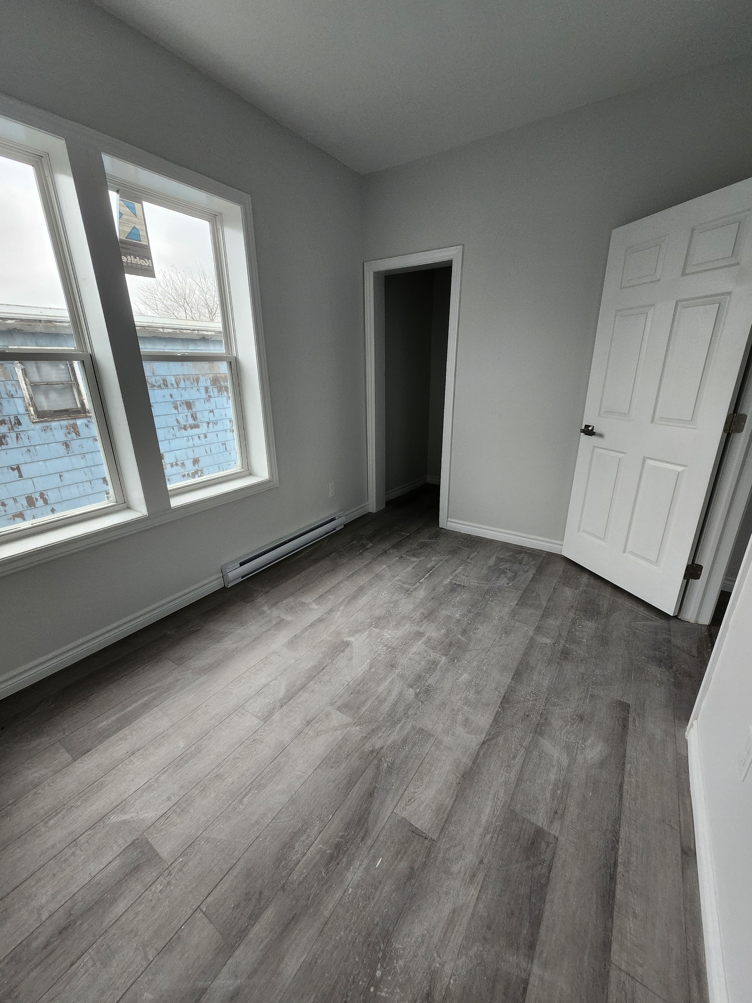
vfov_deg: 106.2
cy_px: 502
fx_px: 377
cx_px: 376
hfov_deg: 89.9
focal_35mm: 13
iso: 160
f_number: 2.2
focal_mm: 1.74
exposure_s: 1/60.2
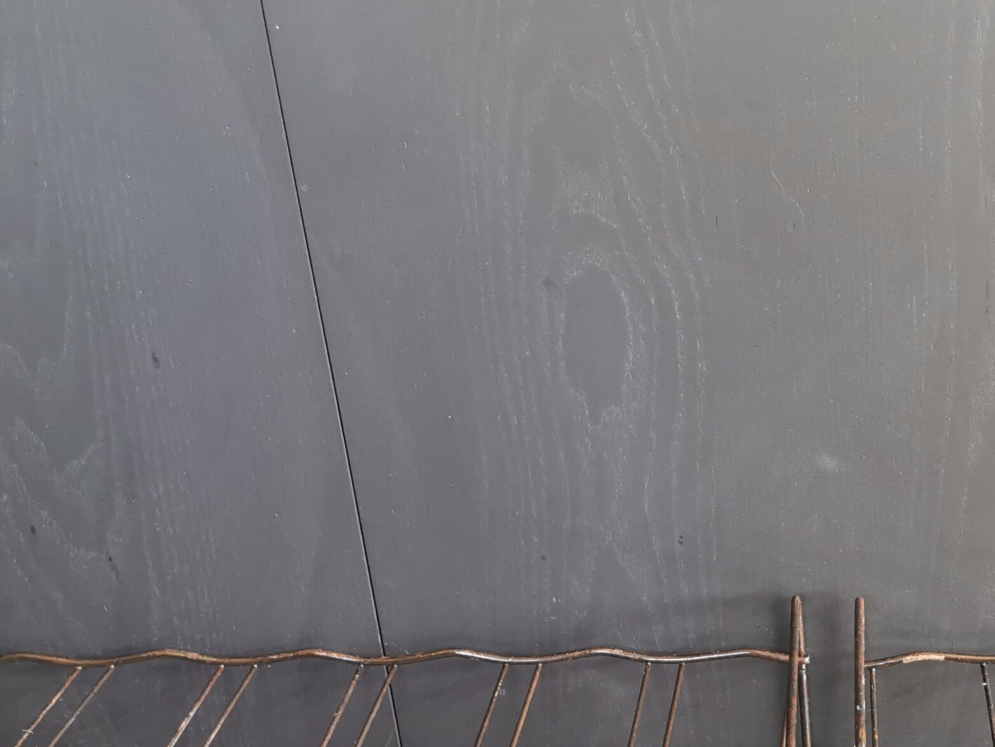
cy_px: 817
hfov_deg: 30.0
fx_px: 1811
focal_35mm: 63
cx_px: 784
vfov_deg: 22.1
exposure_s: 1/60
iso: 160
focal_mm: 5.56
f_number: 1.6
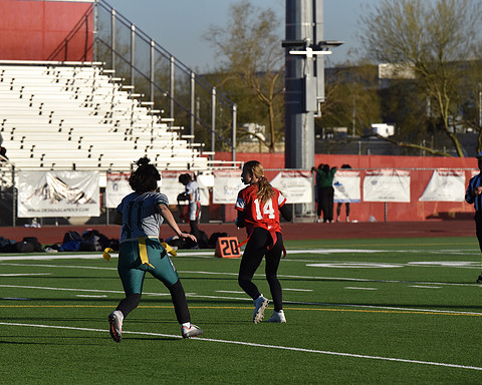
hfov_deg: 8.5
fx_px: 3238
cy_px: 192
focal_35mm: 227
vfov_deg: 6.8
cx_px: 251
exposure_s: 1/4000
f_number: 5.6
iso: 640
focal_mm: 200
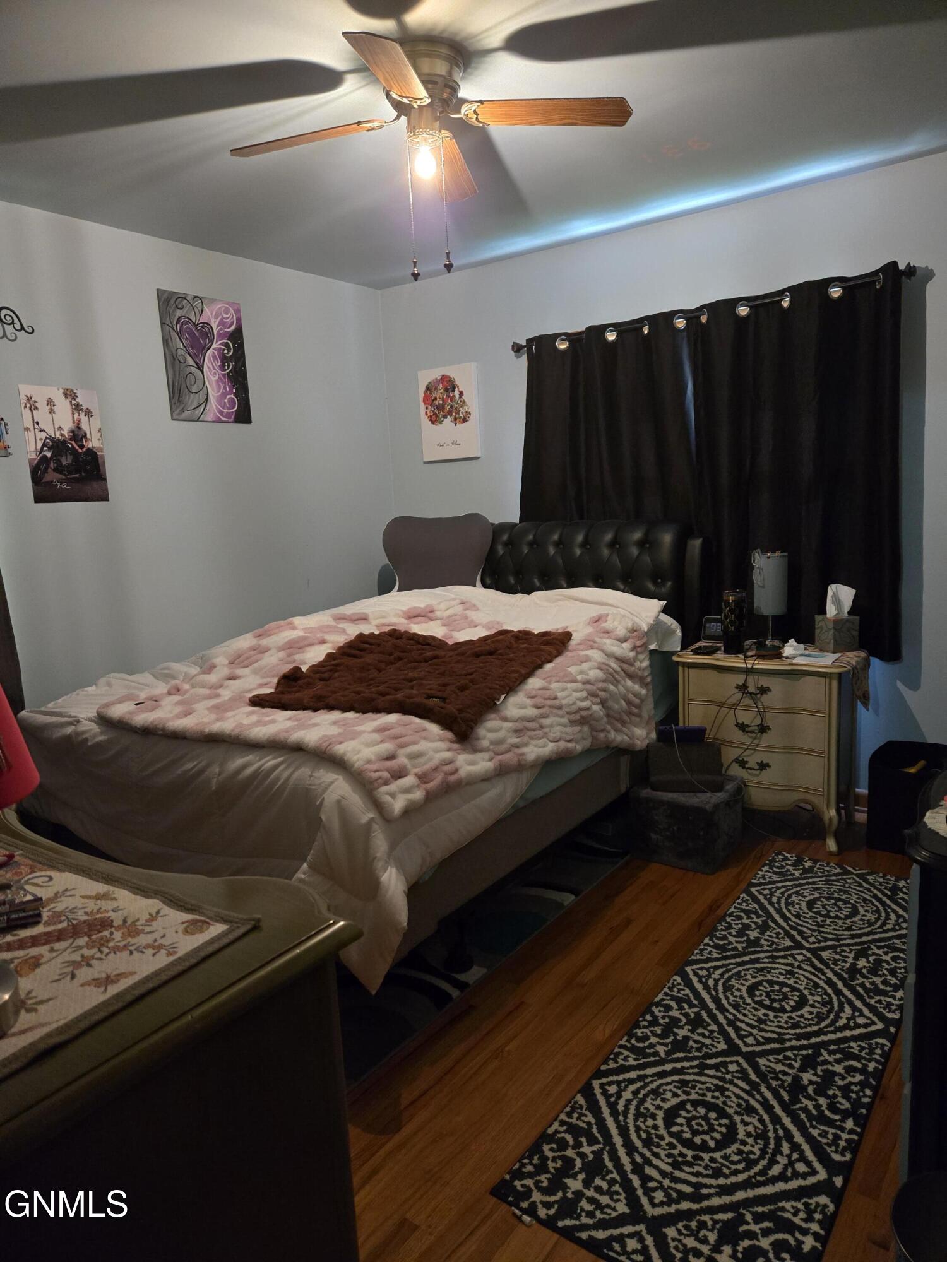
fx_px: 839
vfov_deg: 73.9
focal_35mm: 23
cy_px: 631
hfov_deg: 58.9
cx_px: 474
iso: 1000
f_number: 1.8
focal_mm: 5.4
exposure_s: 1/60
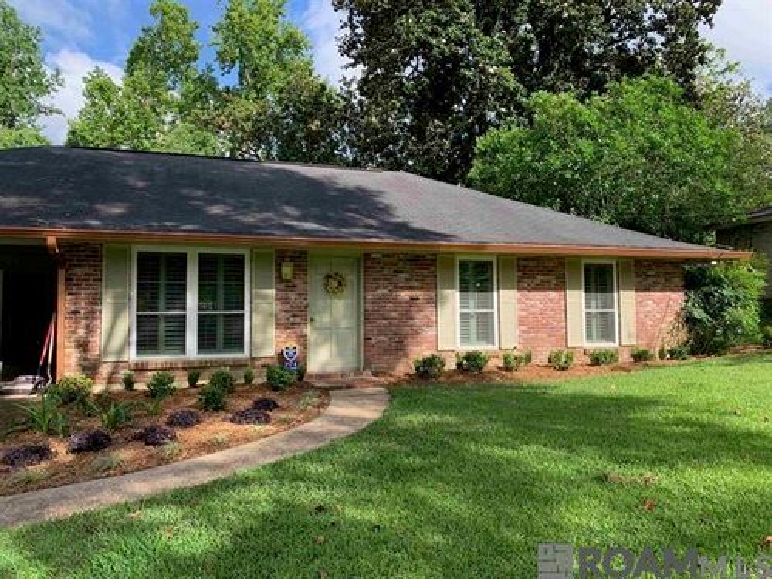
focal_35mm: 26
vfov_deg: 53.1
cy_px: 290
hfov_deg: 67.3
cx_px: 386
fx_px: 580
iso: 25
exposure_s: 1/546
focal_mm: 4.25
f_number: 1.8
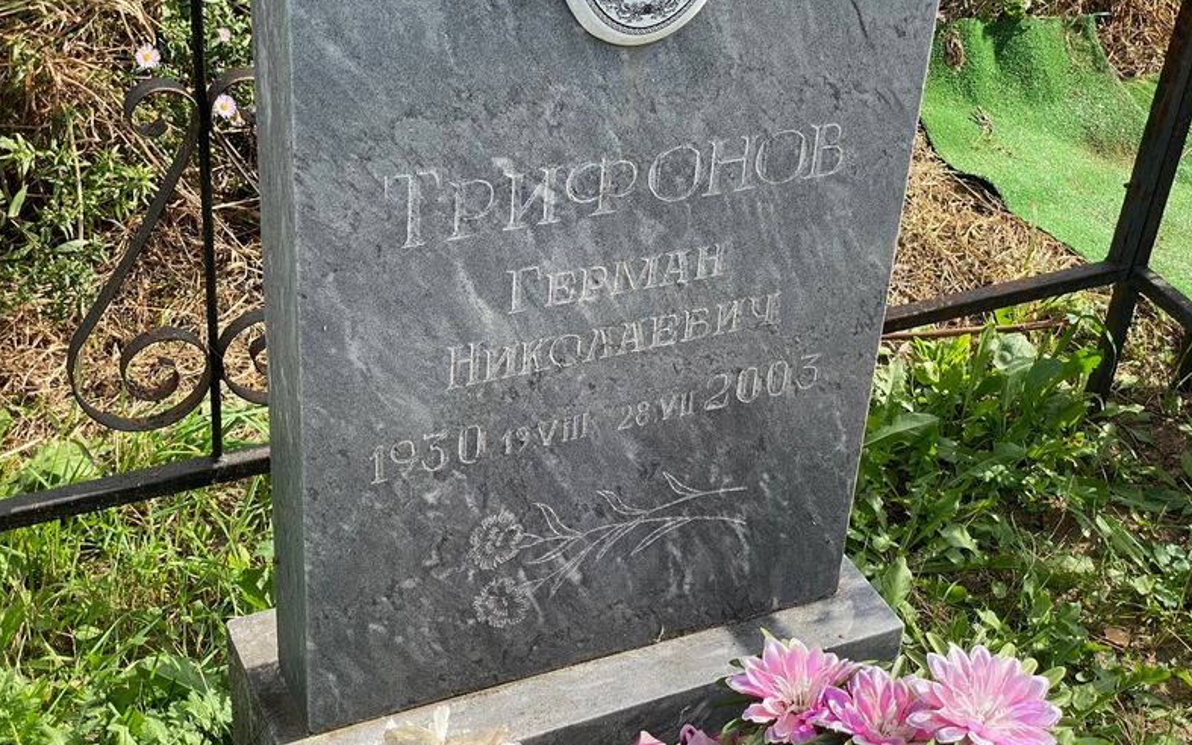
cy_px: 326
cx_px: 588
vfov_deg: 23.1
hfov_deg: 36.3
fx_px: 1819
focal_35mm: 56
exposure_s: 1/470
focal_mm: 6
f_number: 2
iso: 20
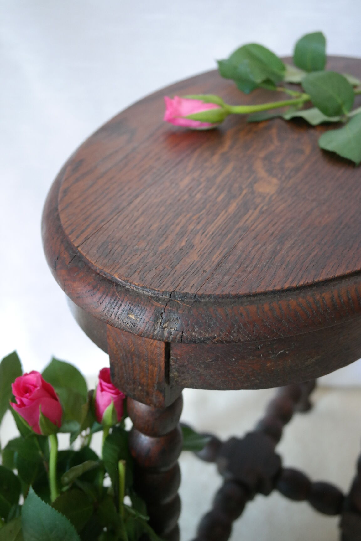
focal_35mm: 43
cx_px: 180
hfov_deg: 31.2
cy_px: 270
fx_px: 647
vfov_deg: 45.4
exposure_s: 1/30
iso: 1600
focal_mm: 28
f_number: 5.6
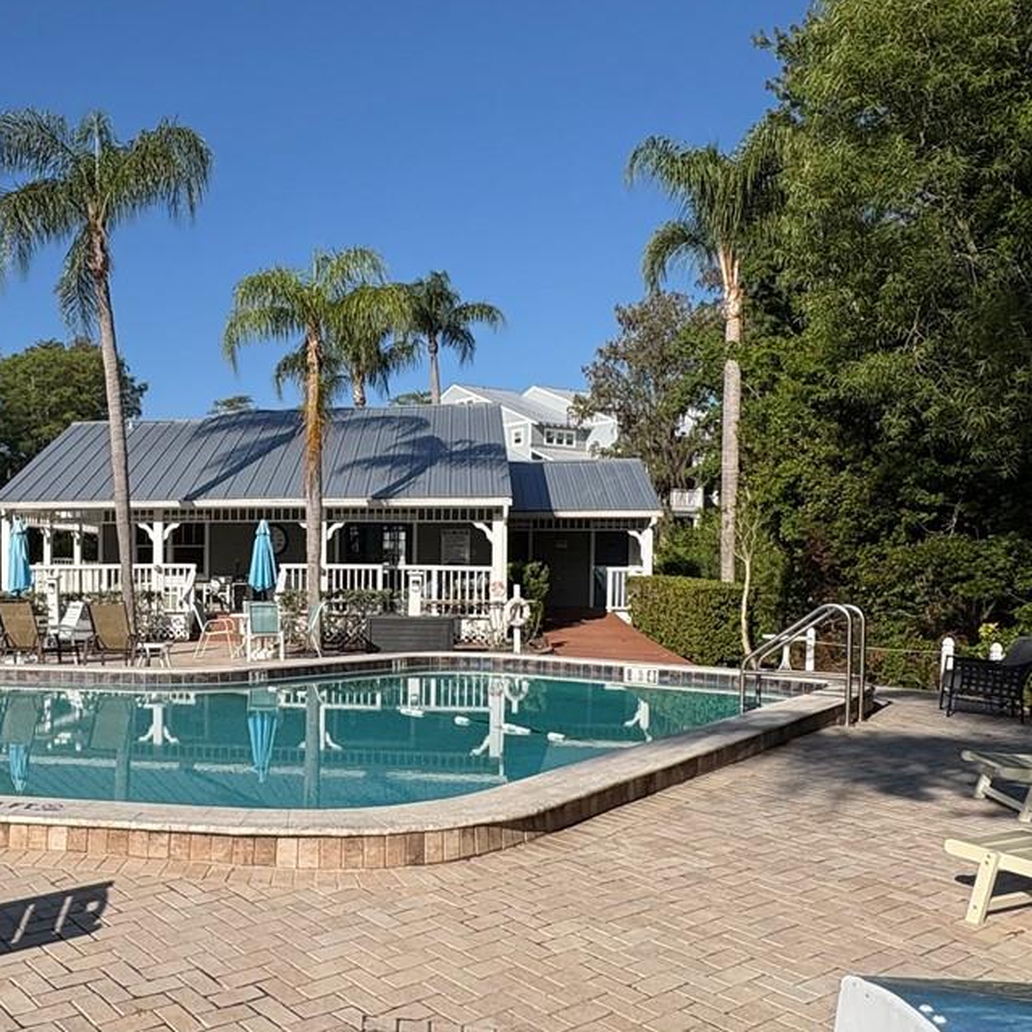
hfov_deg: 50.1
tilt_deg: -1.8
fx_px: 1046
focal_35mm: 31
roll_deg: -1.3
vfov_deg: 52.2
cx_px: 244
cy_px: 619
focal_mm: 2.22
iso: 50
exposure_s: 1/4132
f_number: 2.2
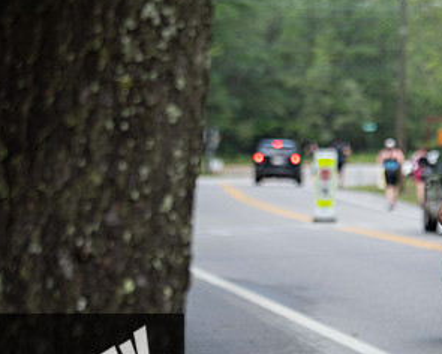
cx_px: 406
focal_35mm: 203
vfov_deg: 7.6
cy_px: 236
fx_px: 2656
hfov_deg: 9.5
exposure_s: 1/400
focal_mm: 110
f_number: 3.5
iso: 250
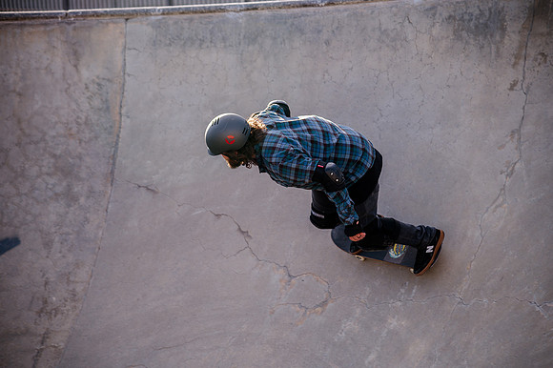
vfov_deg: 11.4
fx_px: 1842
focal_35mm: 120
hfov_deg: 17.1
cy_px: 184
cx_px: 276
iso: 200
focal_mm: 120
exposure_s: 1/500
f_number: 4.5
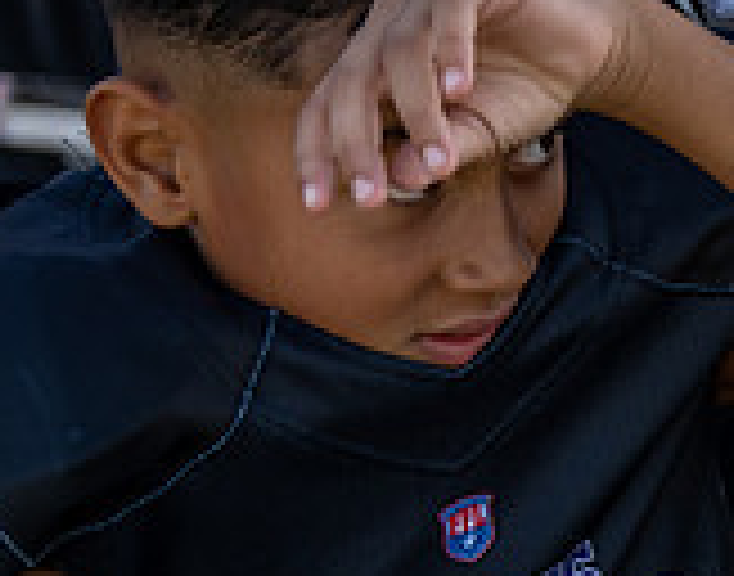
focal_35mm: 410
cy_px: 47
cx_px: 1583
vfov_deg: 3.7
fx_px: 8843
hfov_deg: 4.7
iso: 100
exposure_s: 1/640
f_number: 2.8
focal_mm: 99
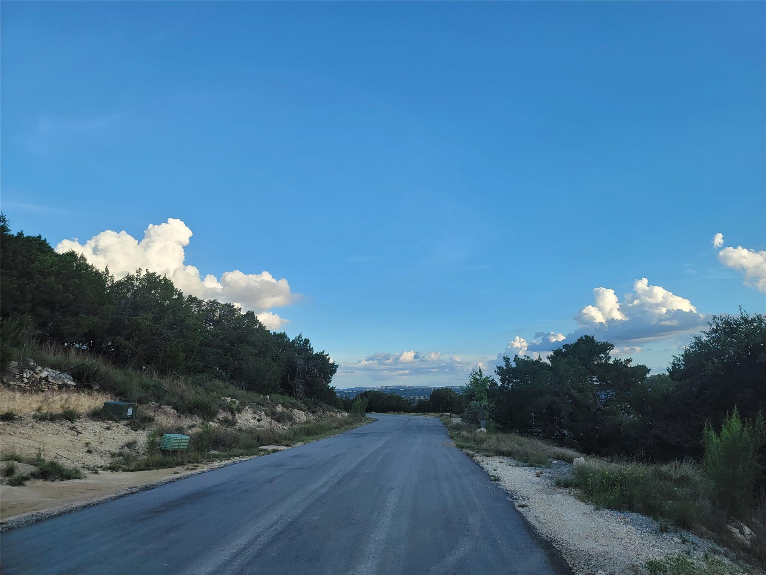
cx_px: 383
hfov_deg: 71.6
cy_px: 288
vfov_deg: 56.8
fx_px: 531
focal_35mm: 24
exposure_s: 1/443
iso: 16
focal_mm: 6.7
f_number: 1.8
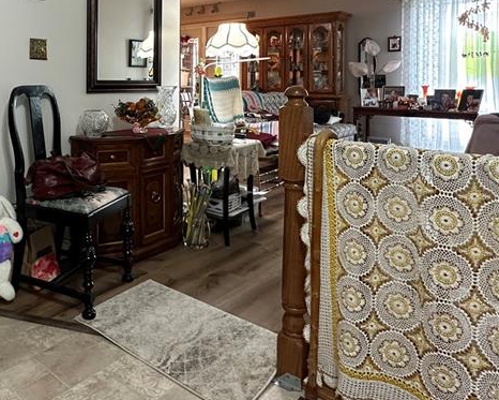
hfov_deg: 54.5
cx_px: 96
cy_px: 80
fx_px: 443
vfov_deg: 46.0
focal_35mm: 30
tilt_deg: +0.9
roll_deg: -0.5
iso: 250
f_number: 2.2
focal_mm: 2.22
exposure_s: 1/60
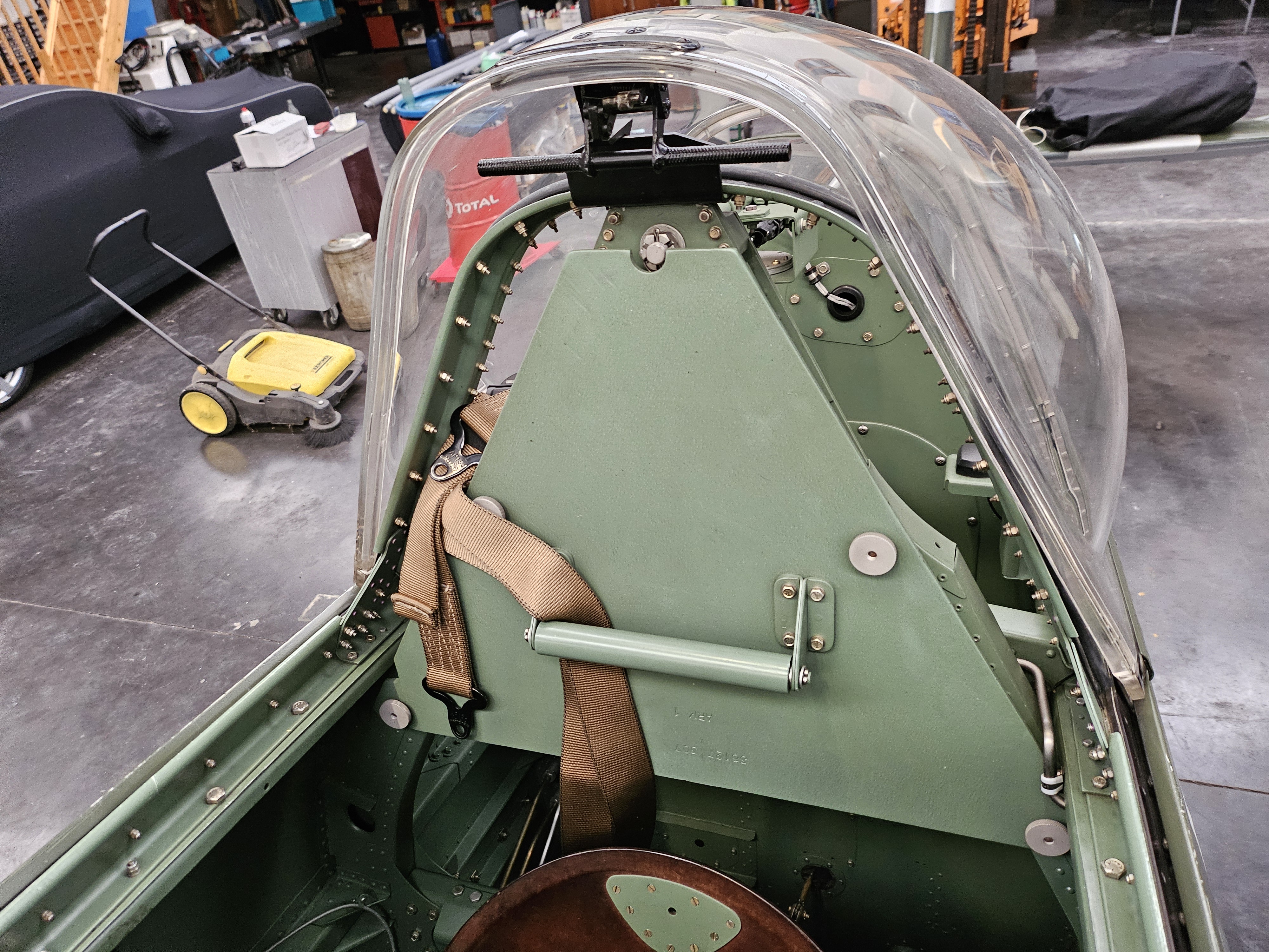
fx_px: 880
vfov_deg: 56.8
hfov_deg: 71.6
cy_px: 476
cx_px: 634
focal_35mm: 24
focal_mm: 5
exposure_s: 1/100
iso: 800
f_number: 1.8
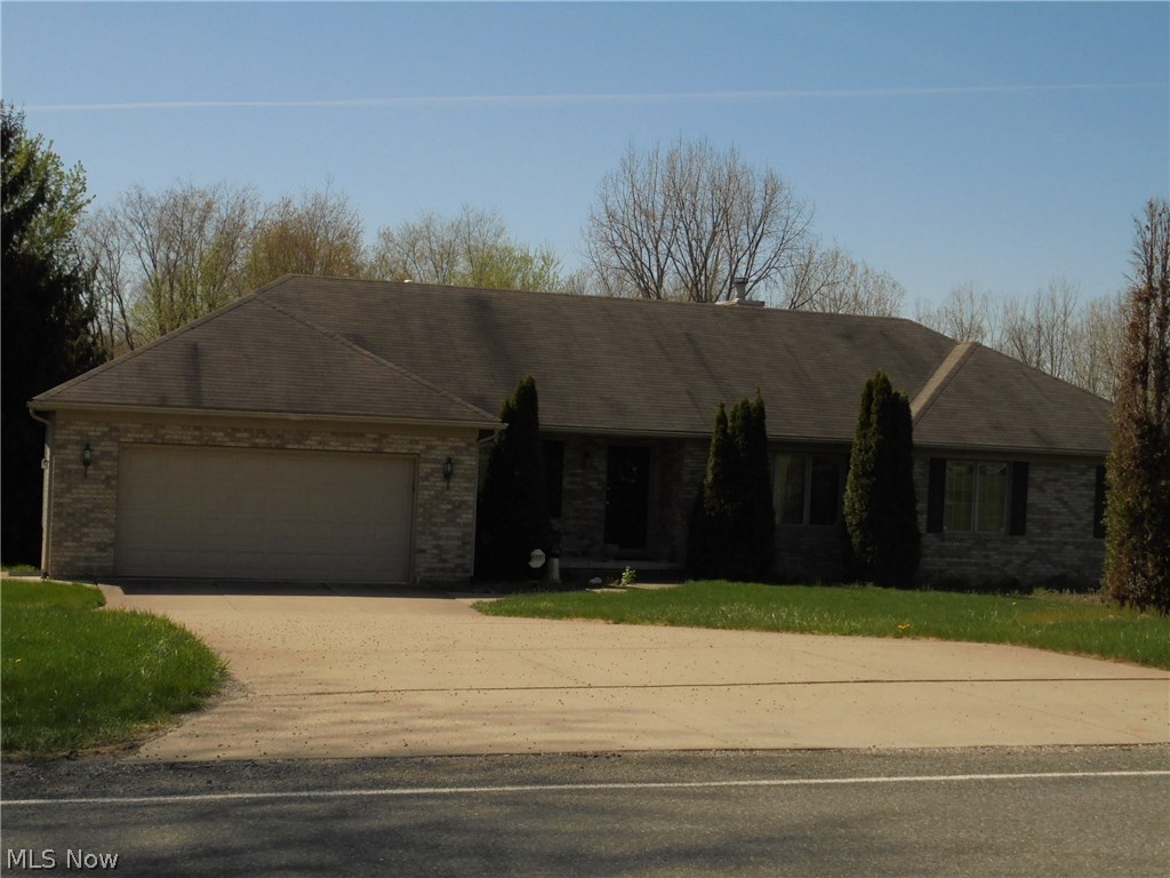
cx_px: 585
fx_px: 1656
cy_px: 439
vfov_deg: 29.7
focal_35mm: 49
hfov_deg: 38.9
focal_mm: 8.9
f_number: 4.8
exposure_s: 1/800
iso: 100
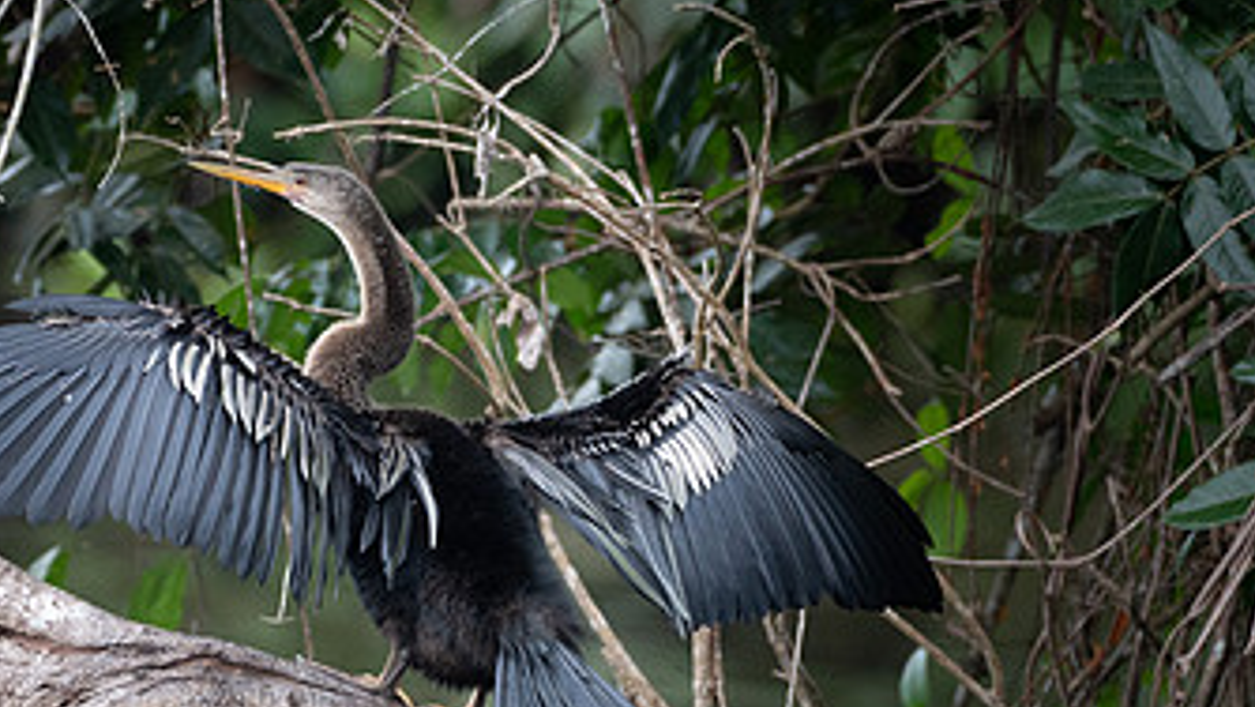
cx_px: 307
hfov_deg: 1.4
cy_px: 537
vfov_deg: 0.8
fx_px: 52587
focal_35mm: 1580
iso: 500
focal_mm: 500
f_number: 6.3
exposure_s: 1/400
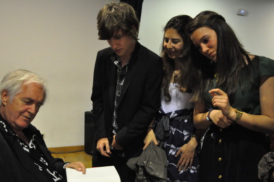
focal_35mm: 36
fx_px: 274
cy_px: 95
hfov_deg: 53.2
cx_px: 130
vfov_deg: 36.8
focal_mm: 22
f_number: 5
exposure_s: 1/60
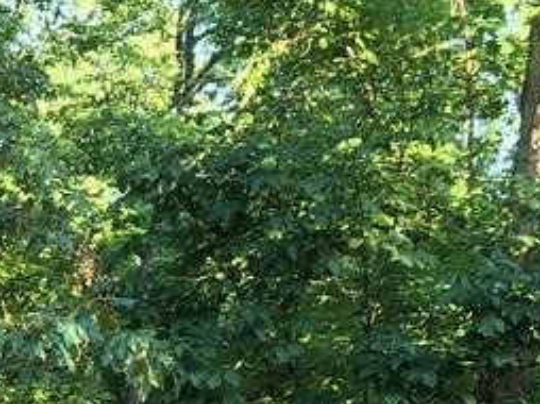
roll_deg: +1.4
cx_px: -349
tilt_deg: -2.7
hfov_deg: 15.2
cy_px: 610
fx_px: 1823
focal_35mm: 117
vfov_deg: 12.0
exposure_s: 1/60
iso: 32
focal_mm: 4.15
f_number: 2.2
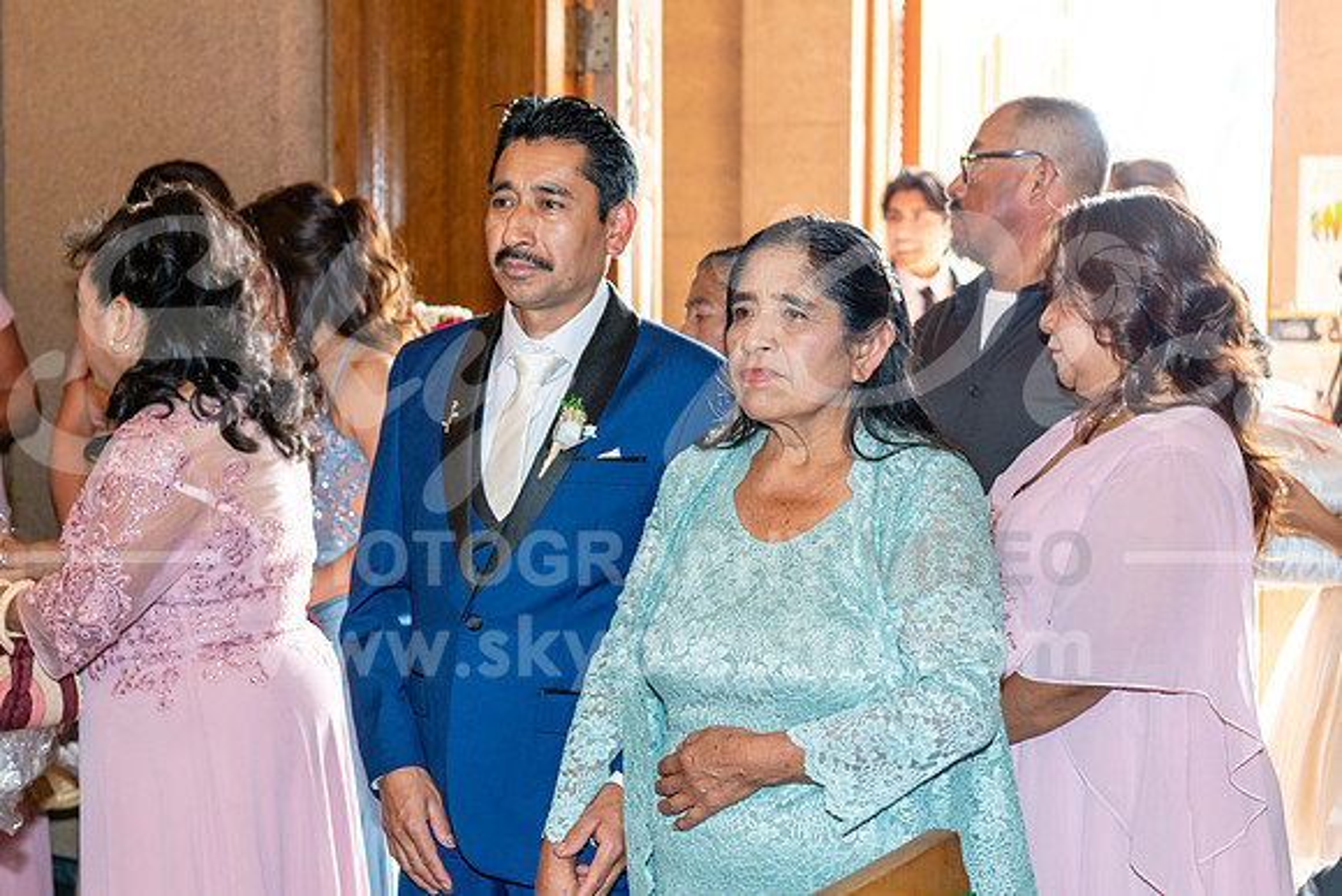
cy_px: 418
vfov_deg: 22.0
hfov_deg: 32.4
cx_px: 611
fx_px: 2308
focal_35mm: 62
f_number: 4
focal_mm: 56
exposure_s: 1/125
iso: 800
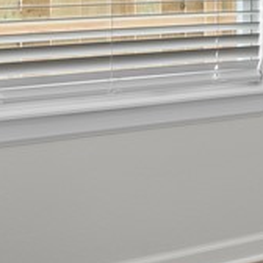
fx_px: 756
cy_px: -55
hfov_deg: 13.6
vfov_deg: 18.6
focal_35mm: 88
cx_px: 647
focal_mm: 16
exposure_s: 1/1.67
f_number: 9
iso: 100
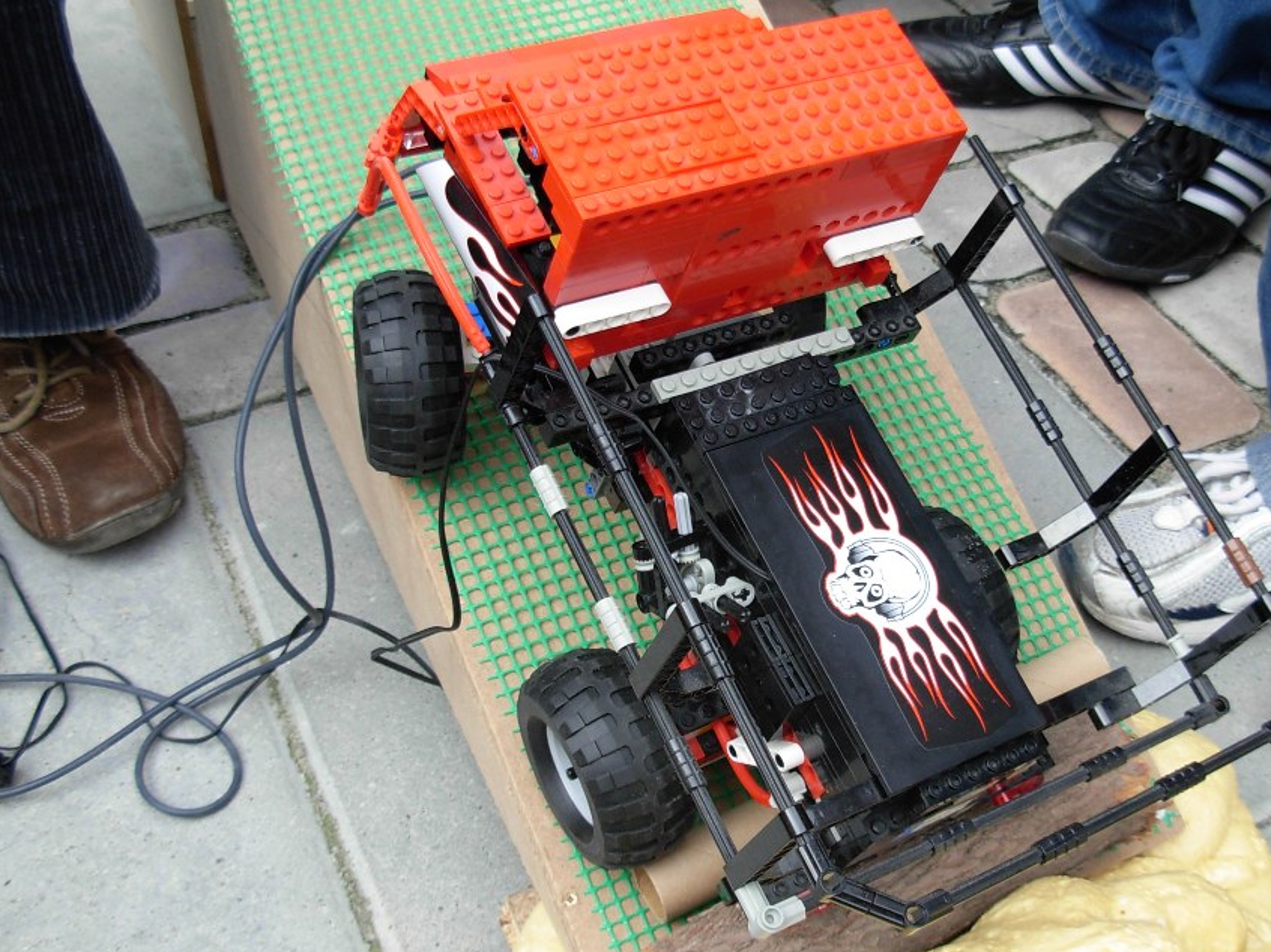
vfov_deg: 31.5
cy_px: 456
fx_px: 1689
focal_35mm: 46
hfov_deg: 41.1
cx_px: 747
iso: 79
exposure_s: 1/249
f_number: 2.9
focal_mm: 6.3
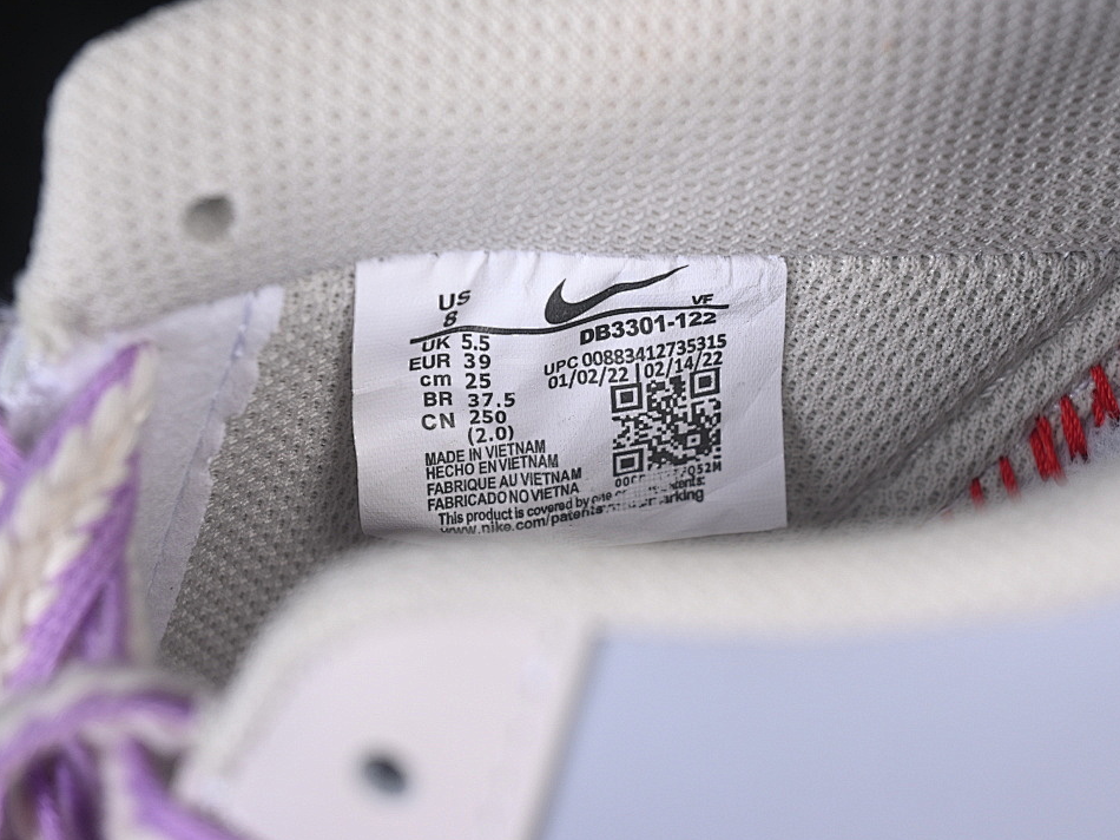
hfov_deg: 23.8
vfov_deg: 18.0
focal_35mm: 82
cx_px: 611
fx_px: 2652
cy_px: 420
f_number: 7.1
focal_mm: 50
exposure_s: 1/80
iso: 160
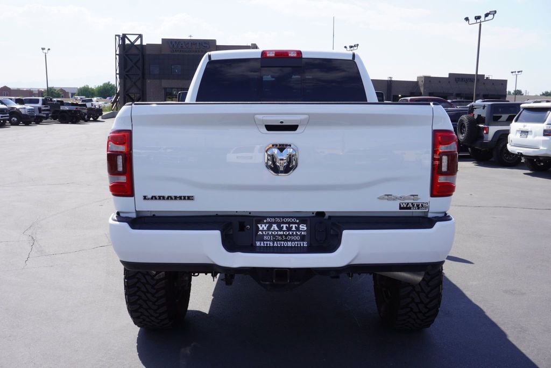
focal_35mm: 34
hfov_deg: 55.1
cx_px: 276
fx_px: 528
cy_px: 184
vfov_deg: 38.4
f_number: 9
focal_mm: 23
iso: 100
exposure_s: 1/125
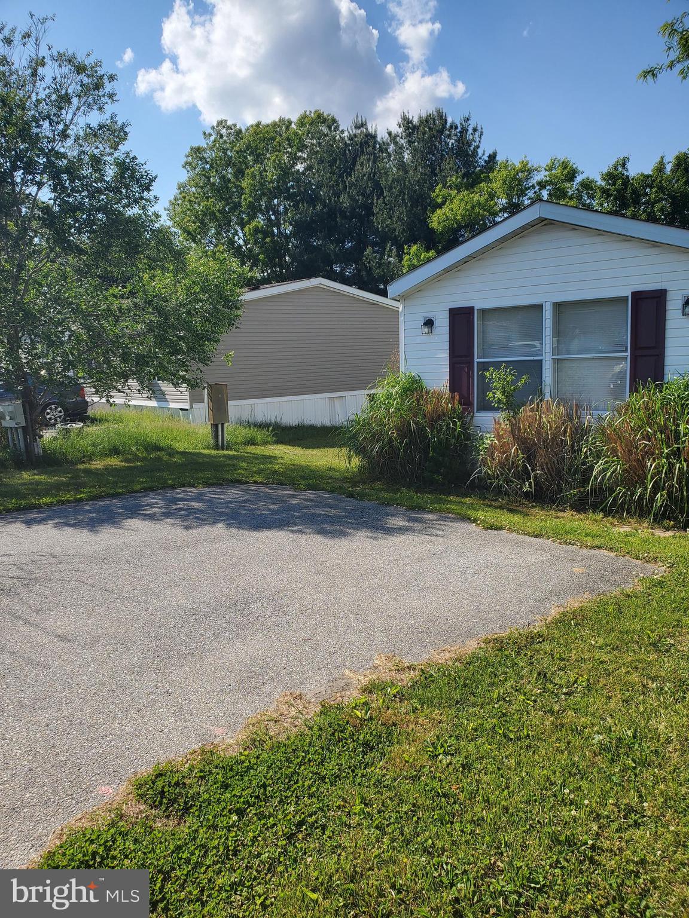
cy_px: 459
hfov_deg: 53.1
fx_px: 690
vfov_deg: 67.3
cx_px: 344
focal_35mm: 26
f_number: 2.4
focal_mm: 4.3
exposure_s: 1/1501
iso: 50
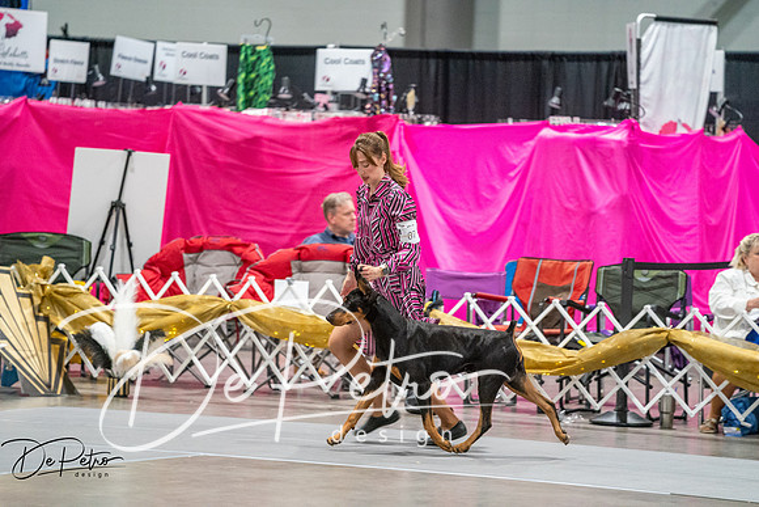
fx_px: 4217
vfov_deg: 6.9
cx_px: 380
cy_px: 254
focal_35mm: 200
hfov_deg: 10.3
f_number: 2.8
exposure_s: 1/250
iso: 6400
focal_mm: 200
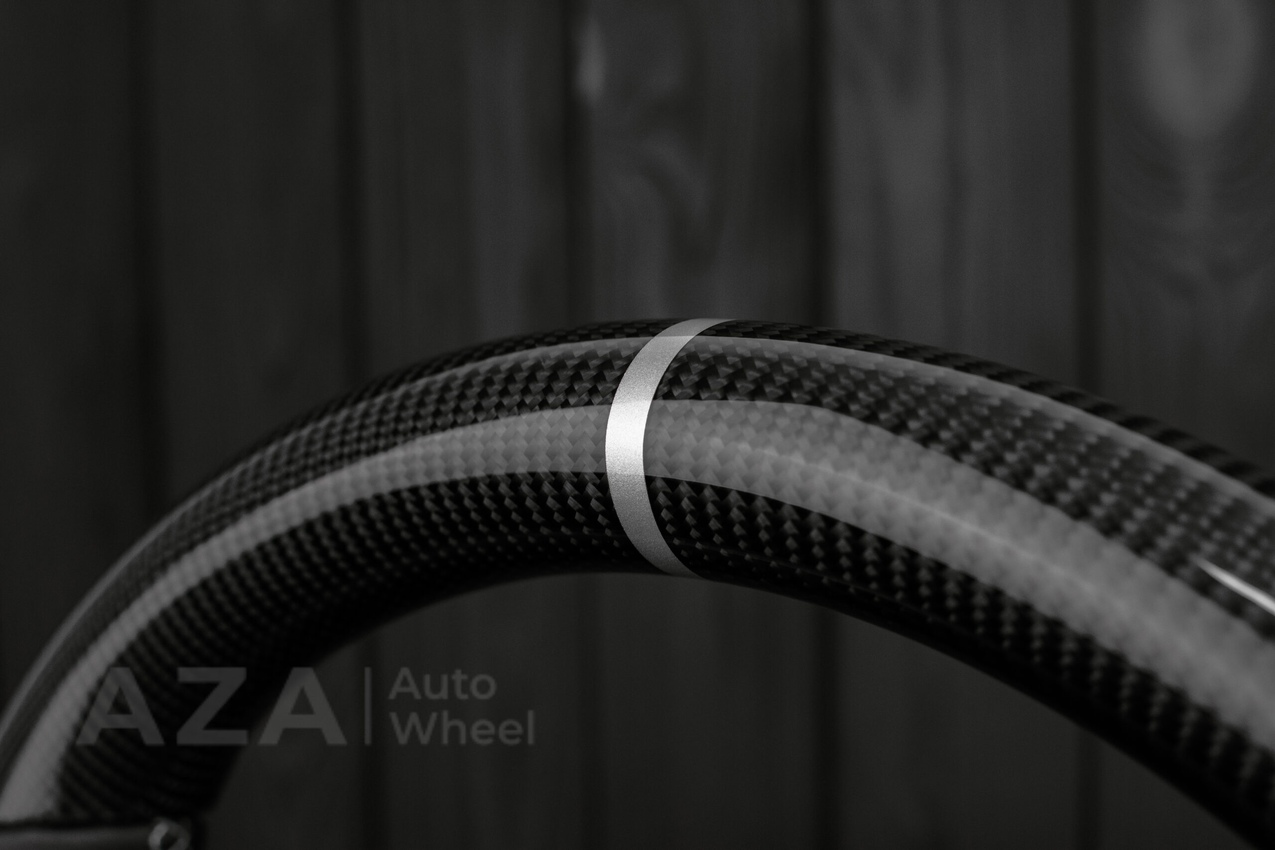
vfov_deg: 25.8
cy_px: 425
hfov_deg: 37.8
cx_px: 638
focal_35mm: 52
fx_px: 1859
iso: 500
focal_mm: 35
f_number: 6.3
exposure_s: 1/125
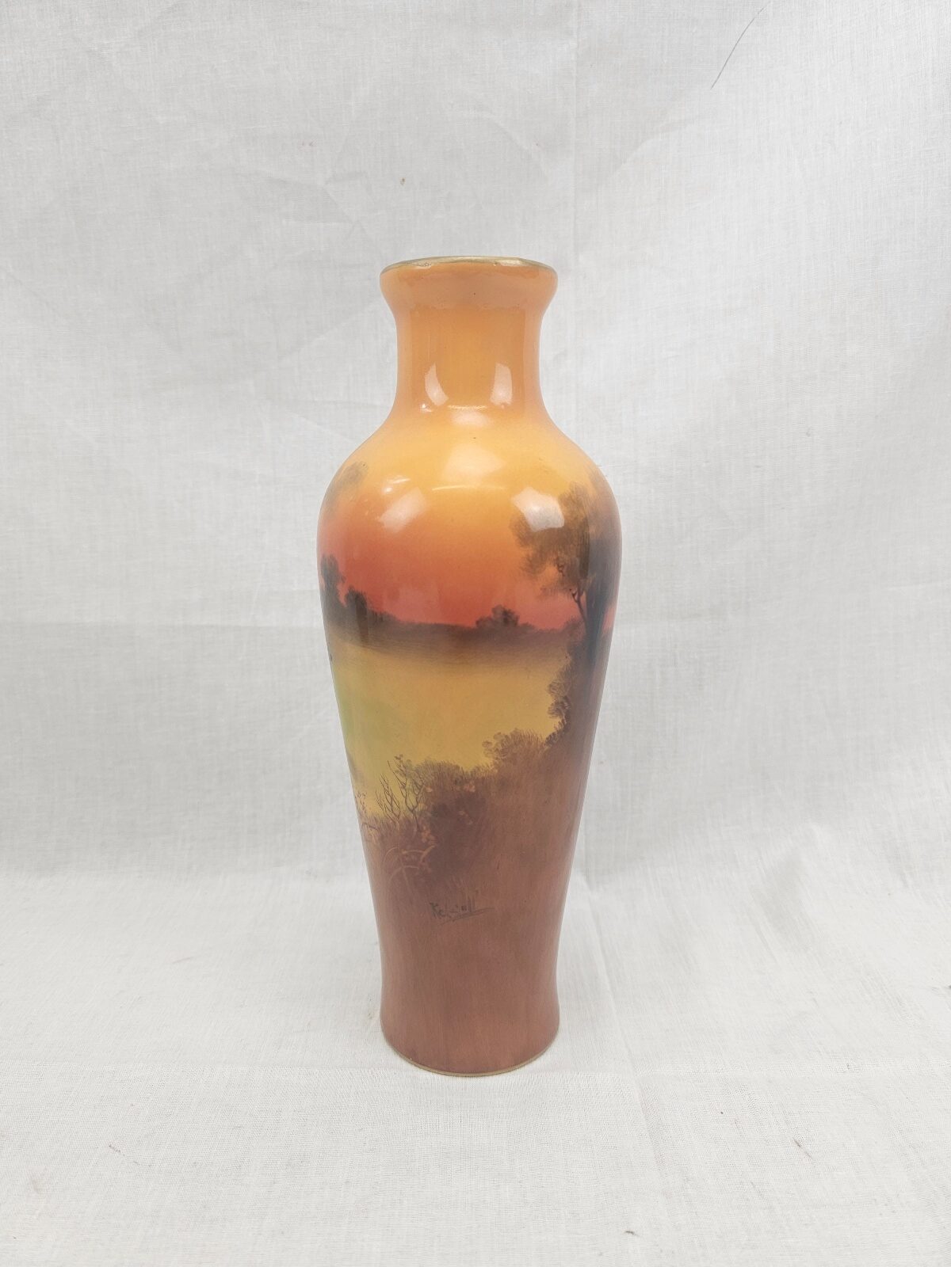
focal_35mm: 23
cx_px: 476
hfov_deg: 58.9
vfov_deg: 73.9
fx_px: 843
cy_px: 634
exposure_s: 1/100
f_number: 1.7
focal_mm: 6.3
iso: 50
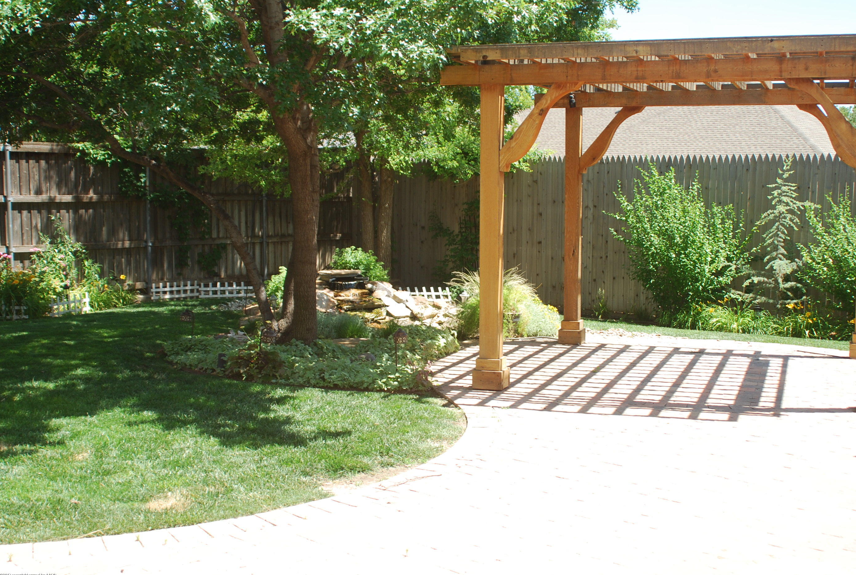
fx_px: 1048
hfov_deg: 44.4
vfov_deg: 30.7
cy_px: 293
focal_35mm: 44
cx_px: 447
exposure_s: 1/200
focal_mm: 28
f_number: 5
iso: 100
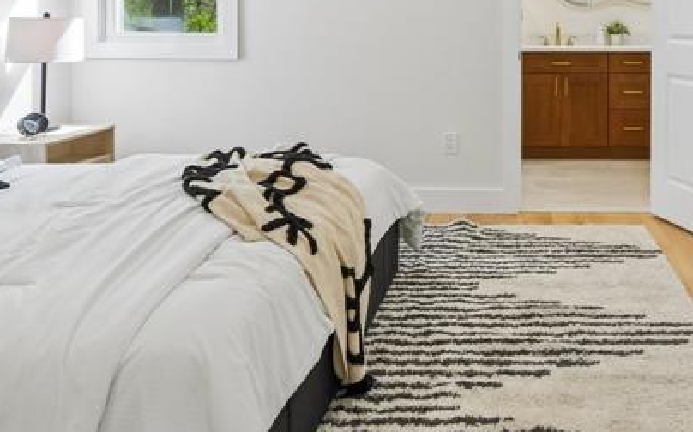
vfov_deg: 37.0
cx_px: 530
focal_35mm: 31
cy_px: 17
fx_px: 585
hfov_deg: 57.7
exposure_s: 1/15
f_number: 8
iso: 160
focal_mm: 8
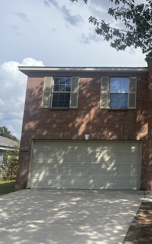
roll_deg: -0.7
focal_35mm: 37
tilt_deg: +10.5
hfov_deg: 31.1
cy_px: 122
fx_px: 245
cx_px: 162
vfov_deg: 52.8
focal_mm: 5.7
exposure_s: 1/2994
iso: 50
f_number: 1.5
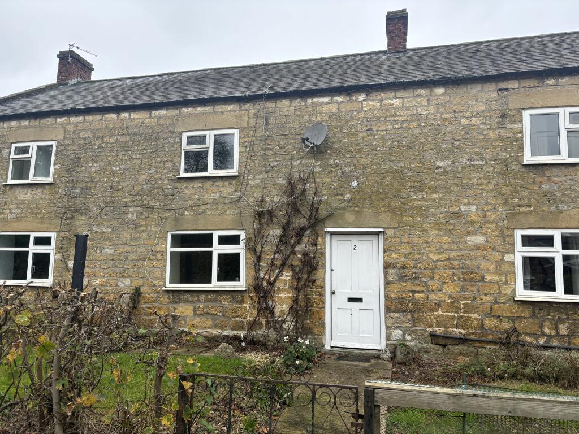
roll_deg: +0.0
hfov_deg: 67.3
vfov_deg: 53.1
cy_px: 217
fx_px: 435
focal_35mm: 26
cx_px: 290
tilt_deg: +8.9
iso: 50
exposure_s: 1/239
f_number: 1.6
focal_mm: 5.96
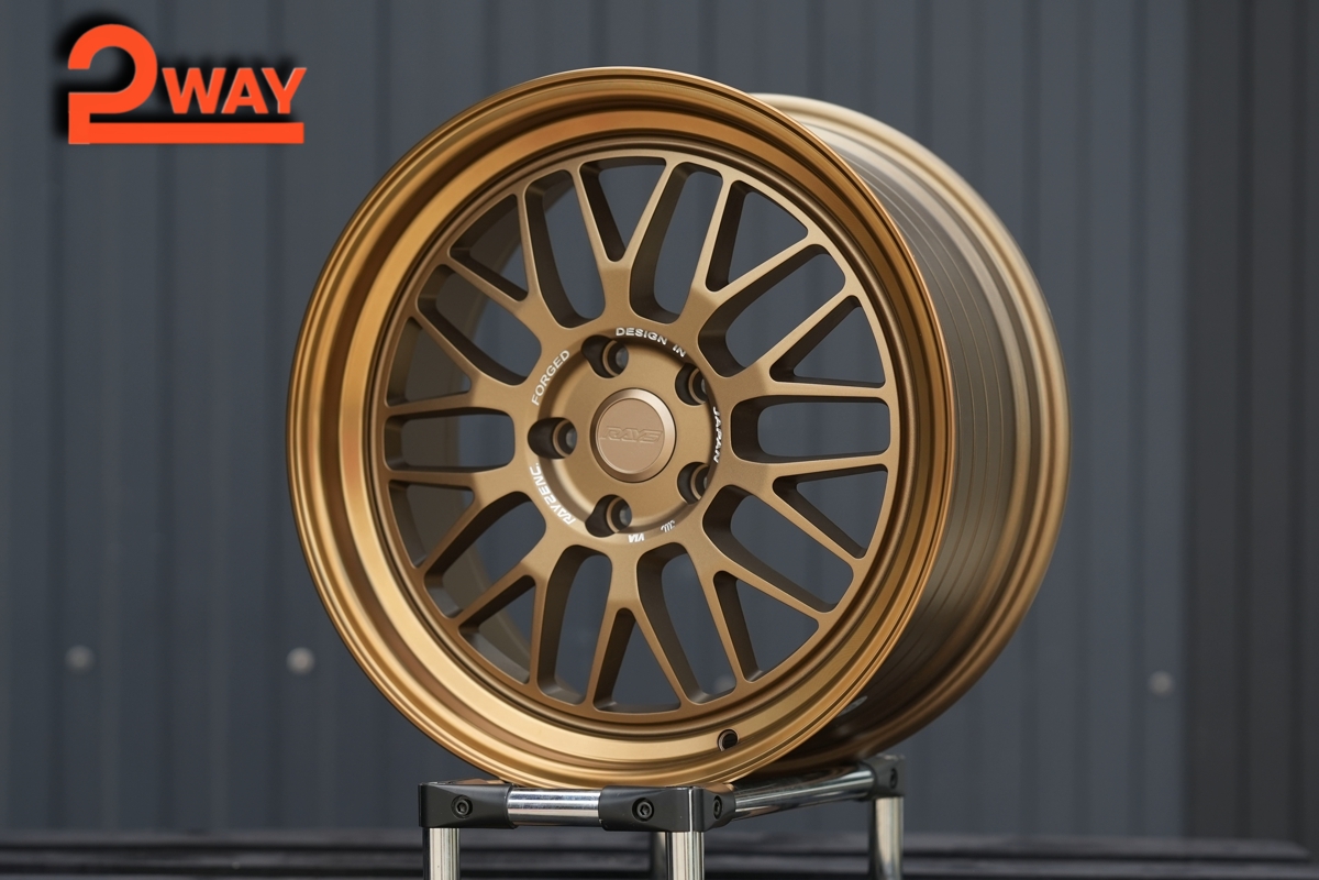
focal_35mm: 85
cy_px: 440
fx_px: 3114
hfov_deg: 23.9
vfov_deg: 16.1
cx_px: 660
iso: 200
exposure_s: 1/1600
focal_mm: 85
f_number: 2.2
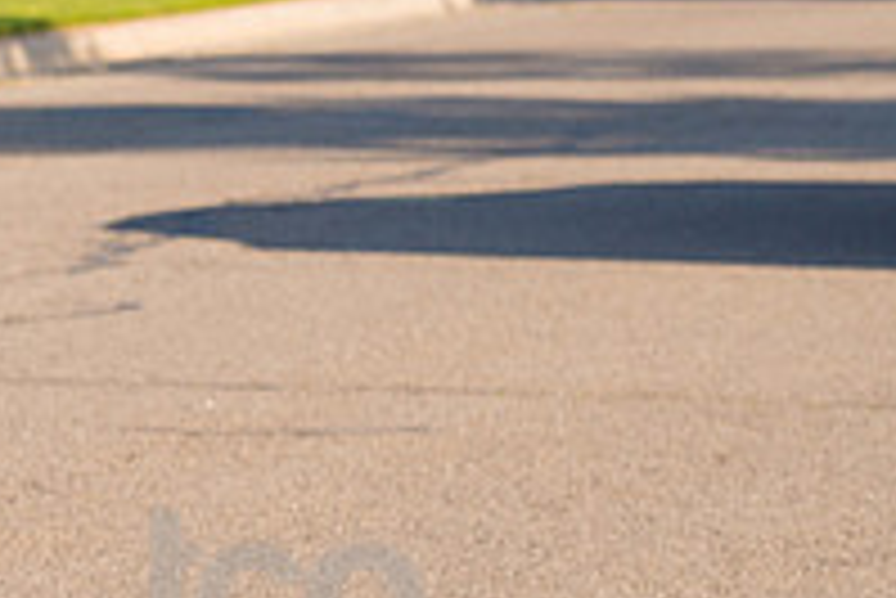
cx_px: -351
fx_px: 7621
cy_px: 38
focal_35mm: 306
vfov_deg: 4.5
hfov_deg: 6.7
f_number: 5.6
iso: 400
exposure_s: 1/1250
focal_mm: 105
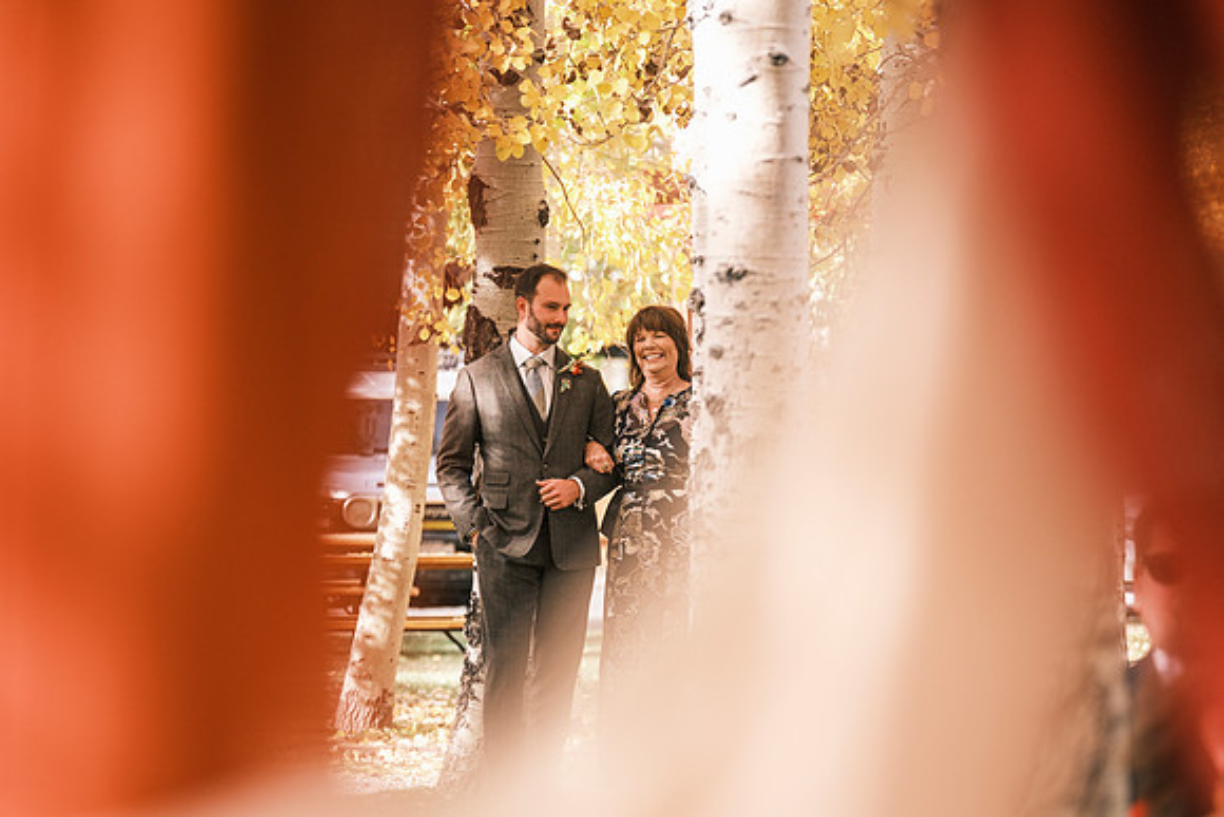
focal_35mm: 210
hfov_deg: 9.8
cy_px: 408
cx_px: 612
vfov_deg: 6.5
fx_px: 7141
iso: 400
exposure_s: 1/500
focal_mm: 140
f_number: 3.2
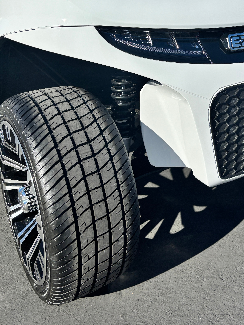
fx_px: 385
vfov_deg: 44.2
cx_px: 190
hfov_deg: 34.2
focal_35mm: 41
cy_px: 79
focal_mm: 5.96
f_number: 1.6
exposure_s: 1/6711
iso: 50
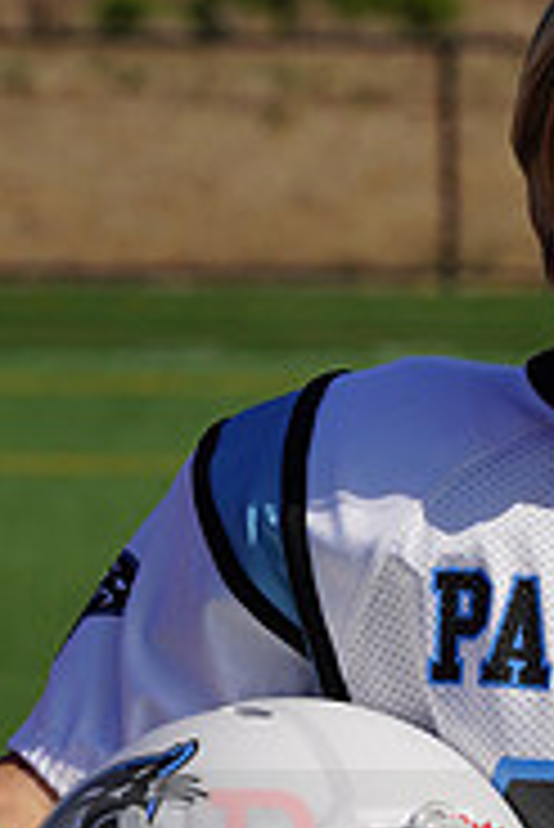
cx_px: 685
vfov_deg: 3.0
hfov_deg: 2.0
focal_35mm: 676
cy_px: 832
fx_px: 15574
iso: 100
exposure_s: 1/250
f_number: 14
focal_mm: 215
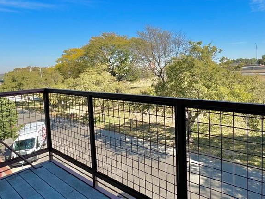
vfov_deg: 54.6
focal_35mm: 25
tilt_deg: -4.2
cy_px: 83
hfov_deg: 69.2
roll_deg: +1.9
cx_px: 147
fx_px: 191
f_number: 2.2
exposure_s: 1/1217
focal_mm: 2.22
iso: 40
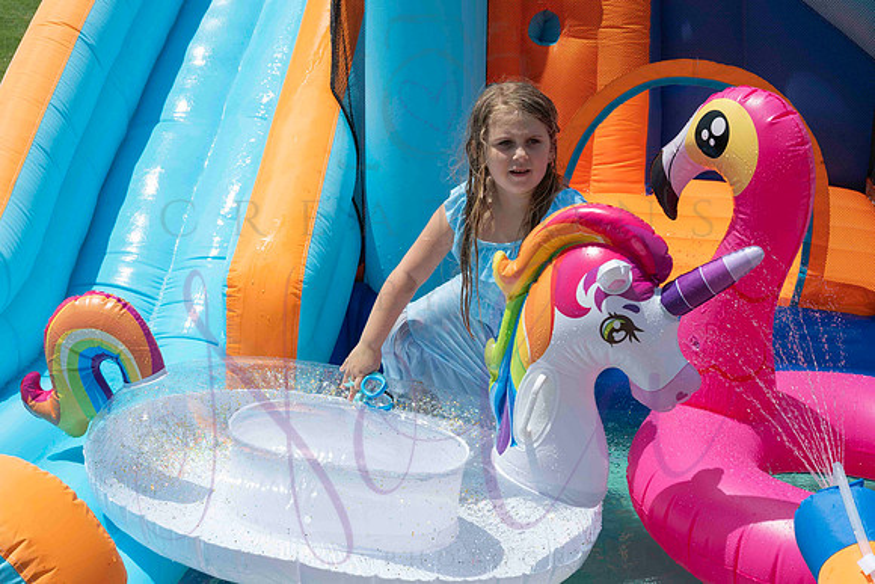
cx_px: 438
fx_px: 1205
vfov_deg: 27.2
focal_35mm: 50
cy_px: 292
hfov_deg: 39.9
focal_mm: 48
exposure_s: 1/400
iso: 400
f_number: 16
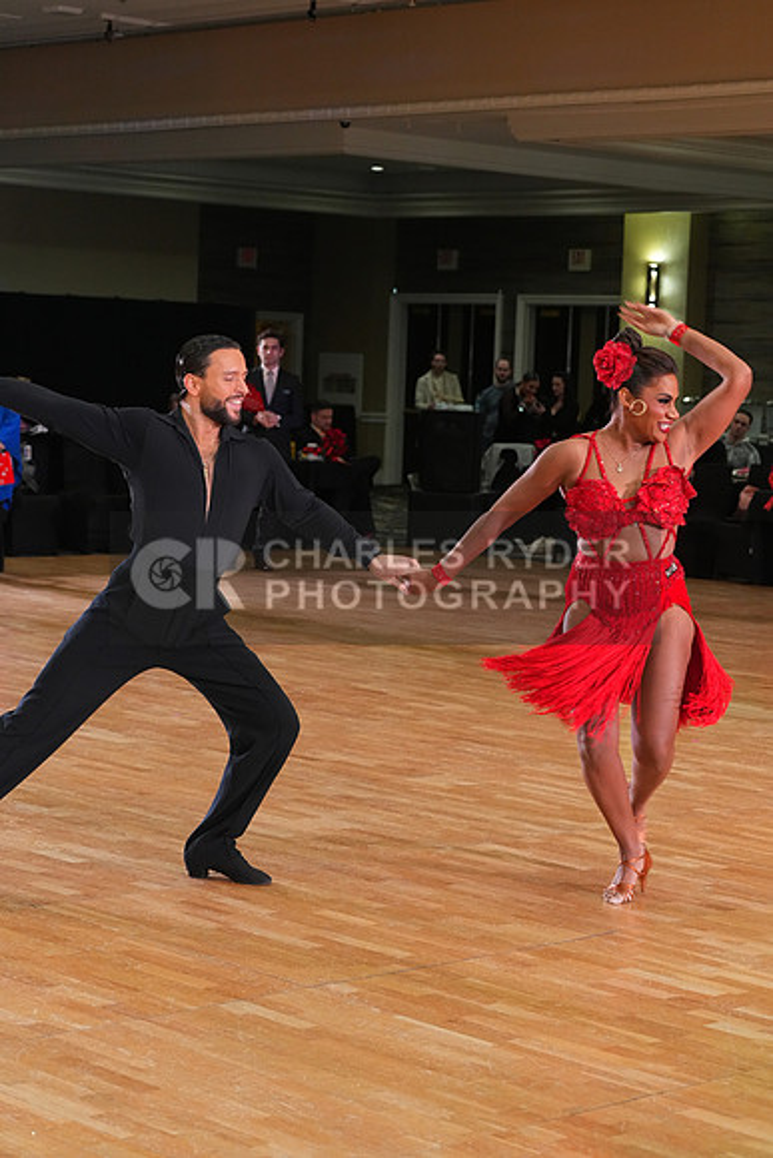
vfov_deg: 26.3
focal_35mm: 77
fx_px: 2478
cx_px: 386
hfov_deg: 17.7
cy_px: 579
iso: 3200
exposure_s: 1/200
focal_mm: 77
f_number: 5.6
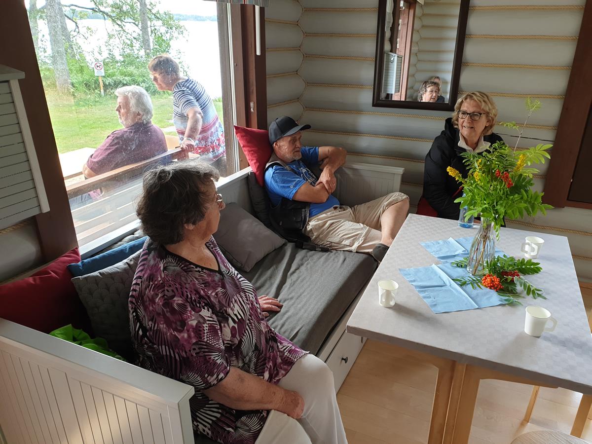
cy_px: 222
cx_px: 296
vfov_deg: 53.1
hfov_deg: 67.3
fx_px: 445
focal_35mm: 26
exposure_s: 1/50
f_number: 2.4
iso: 100
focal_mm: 4.3
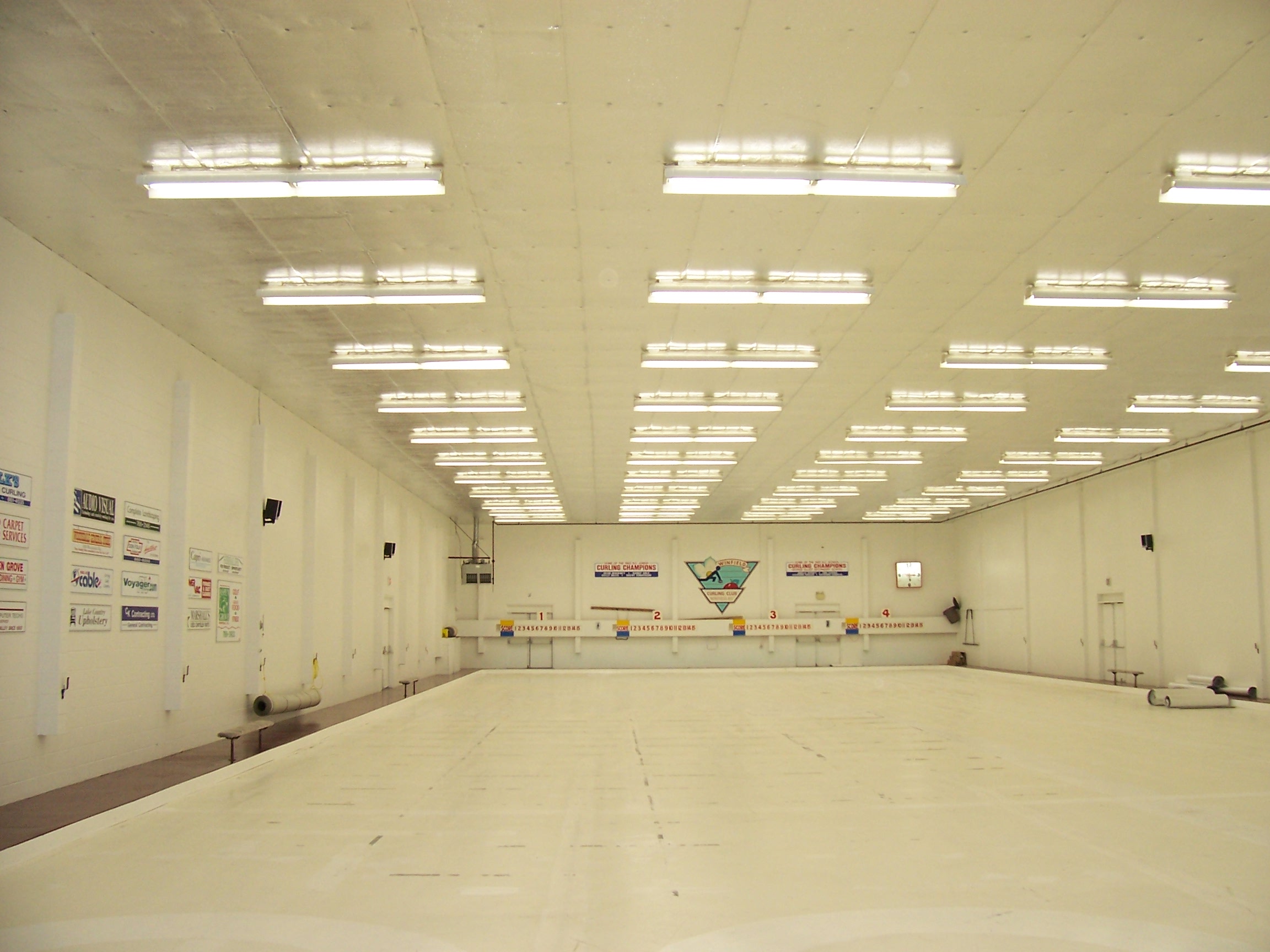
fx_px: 1247
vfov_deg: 41.8
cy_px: 476
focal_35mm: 34
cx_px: 635
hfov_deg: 54.0
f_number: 2.7
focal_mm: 5.6
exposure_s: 1/90
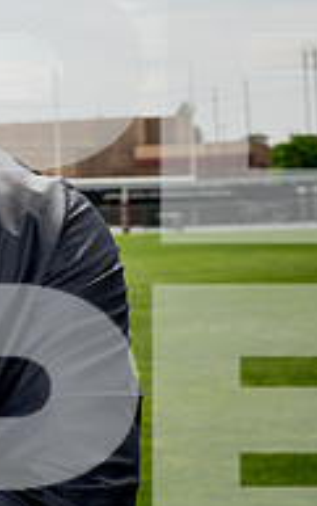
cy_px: 106
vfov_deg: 13.6
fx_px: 2110
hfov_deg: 8.3
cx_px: -204
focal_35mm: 153
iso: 200
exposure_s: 1/250
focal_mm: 50
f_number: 11
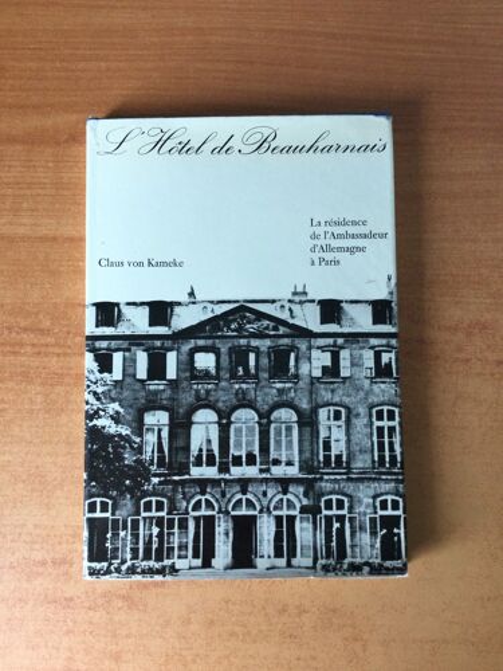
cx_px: 252
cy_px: 336
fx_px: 601
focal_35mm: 31
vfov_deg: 58.4
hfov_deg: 45.4
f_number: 2.4
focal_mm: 3.3
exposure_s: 1/33
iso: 50
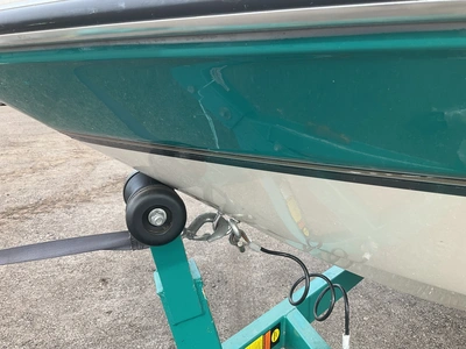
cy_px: 174
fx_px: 390
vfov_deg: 48.2
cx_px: 233
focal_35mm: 29
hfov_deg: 61.7
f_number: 1.8
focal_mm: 3
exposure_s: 1/243
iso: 20
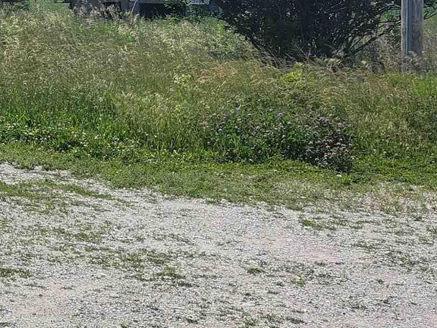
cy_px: -37
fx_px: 1123
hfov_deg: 18.7
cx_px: -268
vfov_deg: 16.1
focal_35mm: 89
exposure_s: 1/2145
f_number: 1.8
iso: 25
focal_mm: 5.54
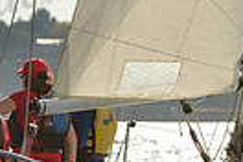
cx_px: 180
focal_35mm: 438
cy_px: 84
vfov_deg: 3.1
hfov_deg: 4.7
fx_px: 2956
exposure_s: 1/1250
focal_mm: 100
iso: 320
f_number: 5.6
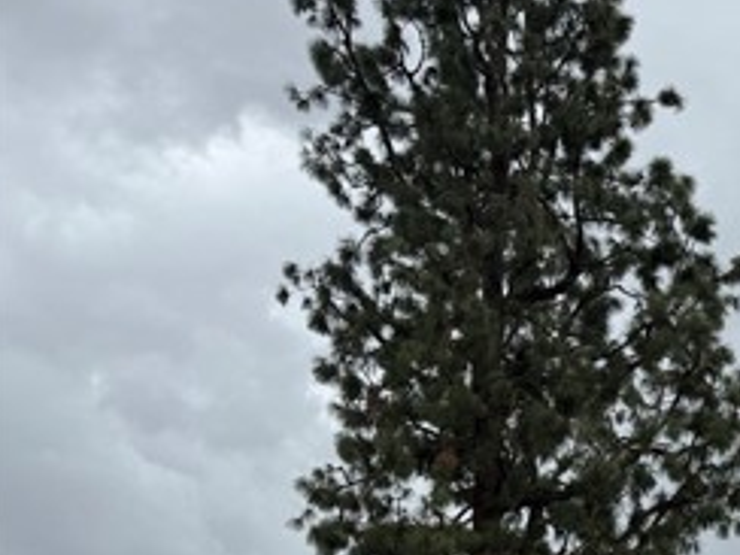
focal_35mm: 63
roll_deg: -0.3
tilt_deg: +13.3
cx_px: 958
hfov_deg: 26.2
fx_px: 1347
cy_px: 467
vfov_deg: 22.9
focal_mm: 6.76
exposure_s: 1/3145
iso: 80
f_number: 1.78
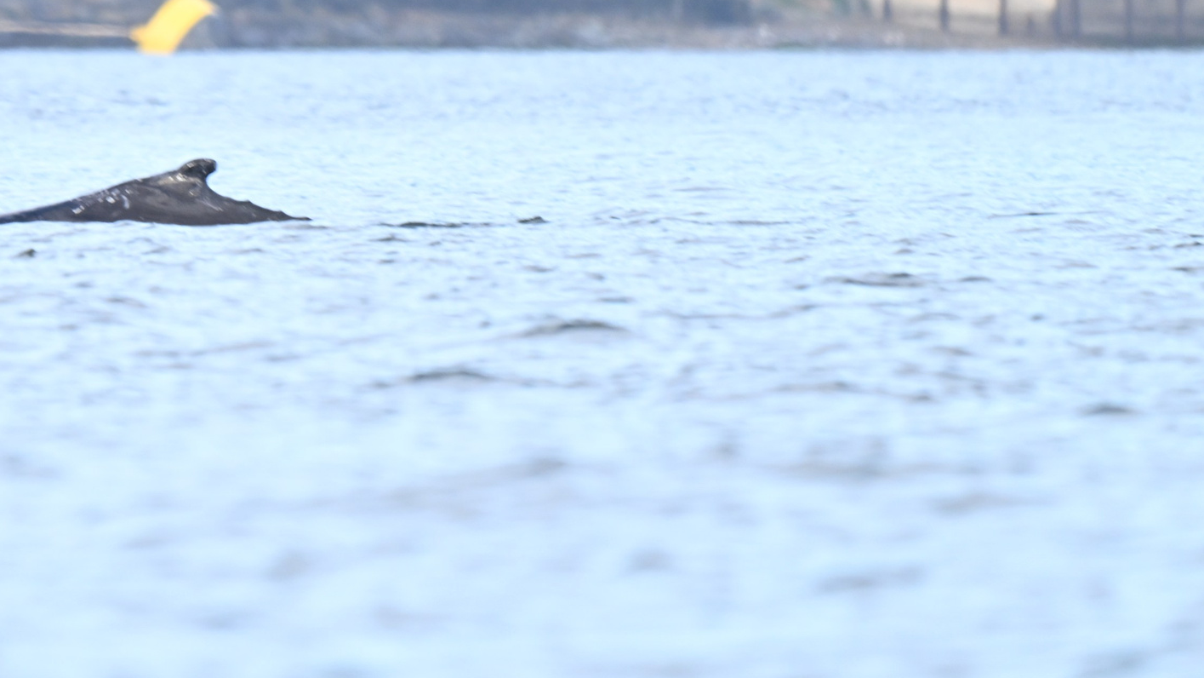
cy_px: 37
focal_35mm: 1137
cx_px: 236
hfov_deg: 1.9
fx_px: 36300
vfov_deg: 1.1
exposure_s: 1/800
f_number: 6.3
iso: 1000
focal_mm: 600
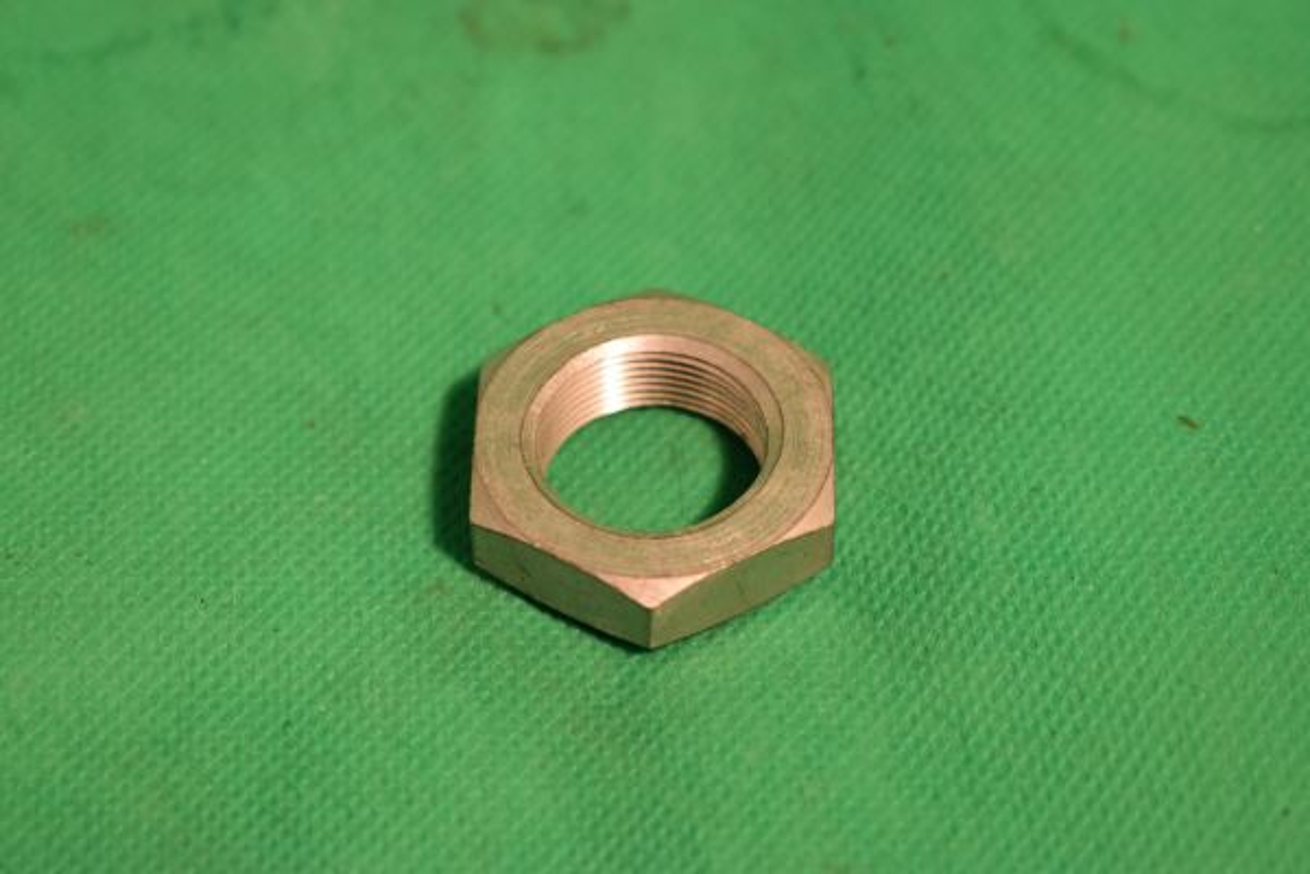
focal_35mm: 82
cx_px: 655
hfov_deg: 24.6
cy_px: 437
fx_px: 3002
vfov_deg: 16.6
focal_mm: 55
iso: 400
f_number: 6.3
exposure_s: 1/160
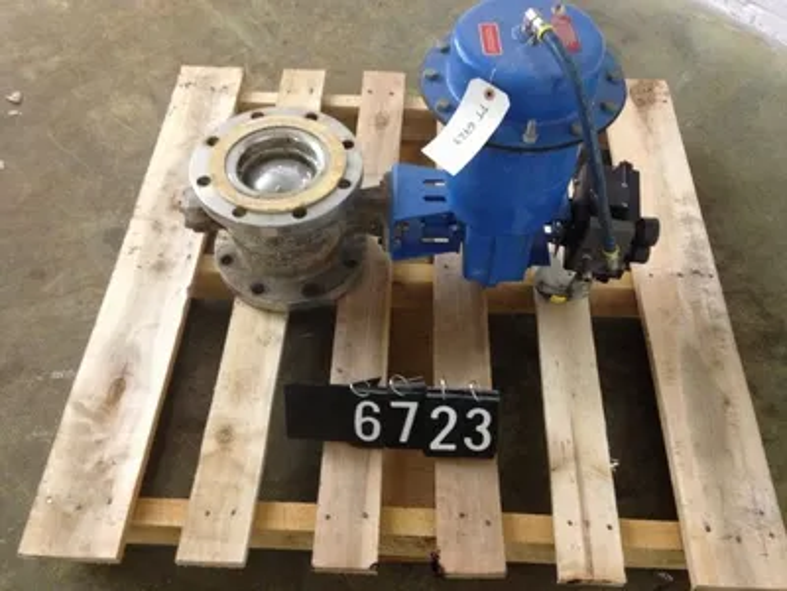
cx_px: 394
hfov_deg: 52.6
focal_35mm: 35
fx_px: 796
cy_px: 296
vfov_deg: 40.7
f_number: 2.4
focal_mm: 4.28
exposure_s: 1/20
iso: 250
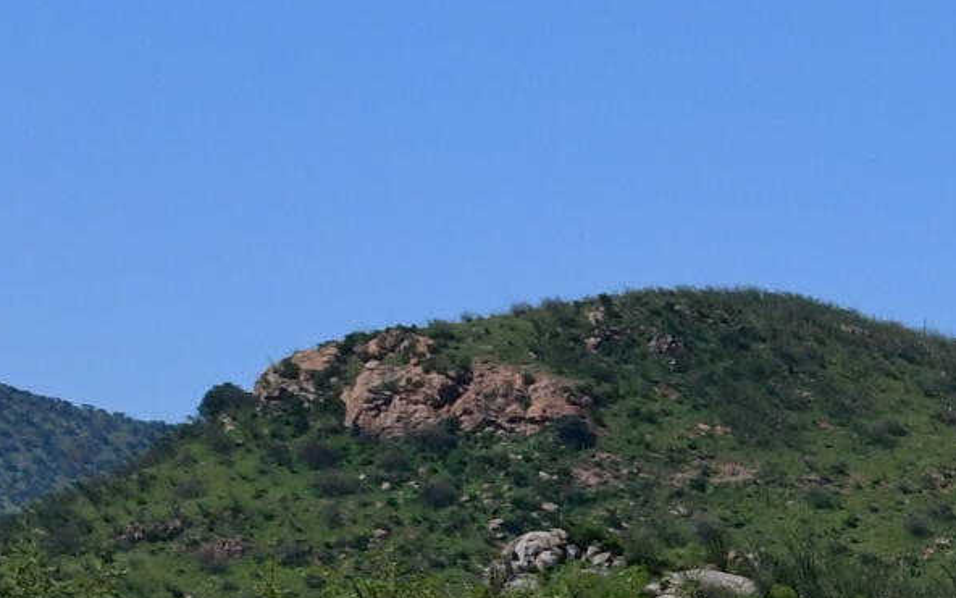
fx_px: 8077
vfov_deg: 4.2
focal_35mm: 310
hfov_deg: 6.7
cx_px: 1347
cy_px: 540
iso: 800
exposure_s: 1/1600
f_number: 14
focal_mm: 40
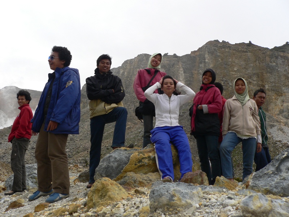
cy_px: 108
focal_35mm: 36
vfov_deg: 39.7
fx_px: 301
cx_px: 144
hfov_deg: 51.4
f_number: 4
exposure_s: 1/250
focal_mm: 6
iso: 80
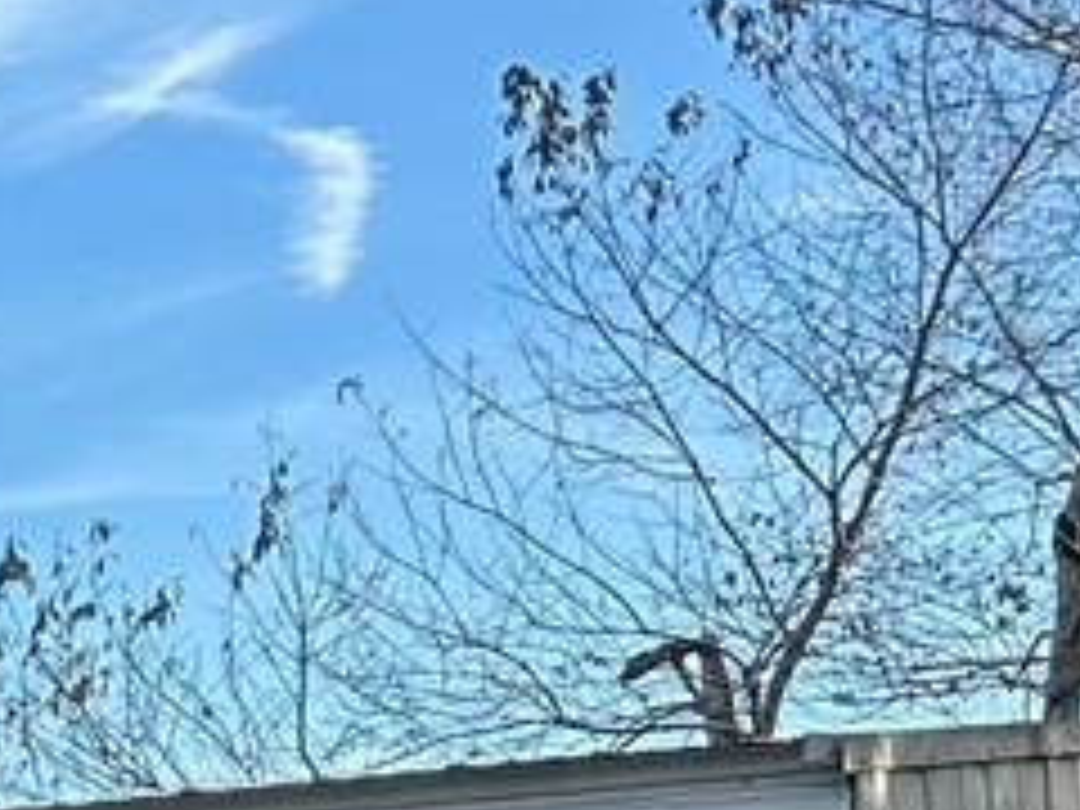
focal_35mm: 173
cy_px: 1382
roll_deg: +1.2
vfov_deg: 8.3
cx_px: -1904
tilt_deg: +0.1
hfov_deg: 9.5
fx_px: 5398
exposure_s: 1/1553
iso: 50
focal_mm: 5.7
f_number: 1.5
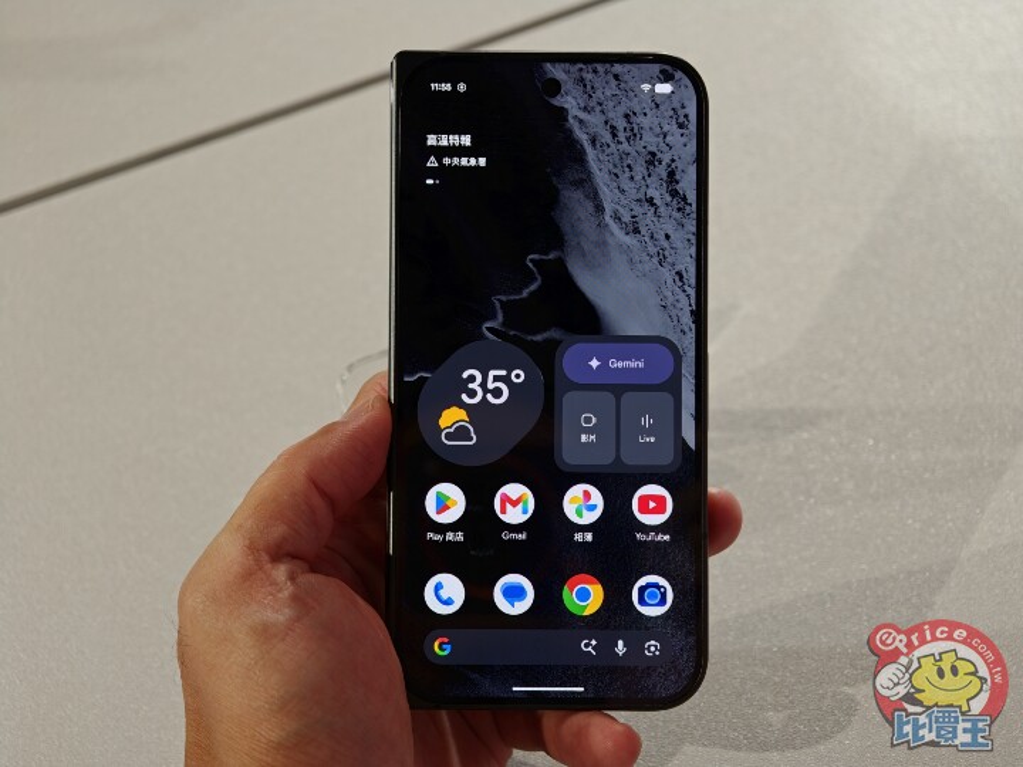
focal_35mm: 70
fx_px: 2069
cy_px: 384
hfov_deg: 27.8
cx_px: 512
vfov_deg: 21.0
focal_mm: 20.1
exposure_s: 1/116
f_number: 2.2
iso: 200
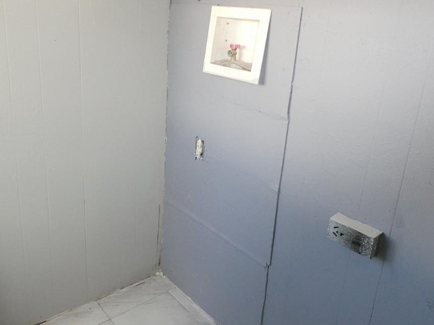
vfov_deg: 48.1
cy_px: 142
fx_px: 364
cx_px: 224
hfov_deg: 61.7
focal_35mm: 29
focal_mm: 4.3
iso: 400
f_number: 3.3
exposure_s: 1/125
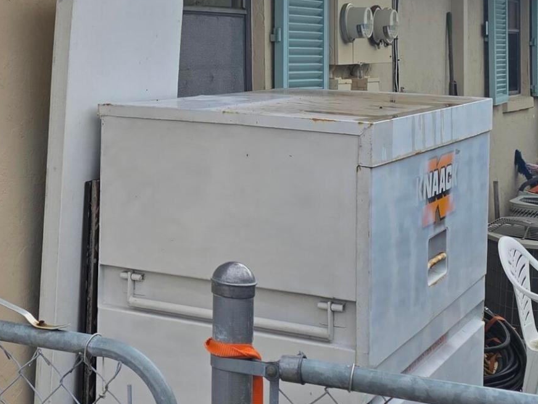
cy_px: 45
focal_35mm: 76
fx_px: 1181
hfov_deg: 24.6
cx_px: 13
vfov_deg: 19.1
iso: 12
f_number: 1.7
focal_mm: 6.3
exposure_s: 1/1145
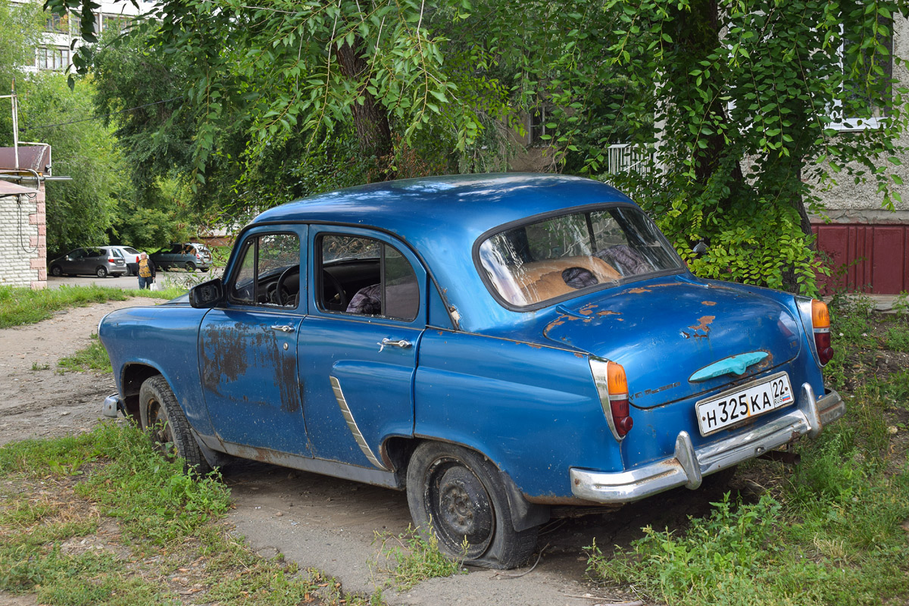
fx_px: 1288
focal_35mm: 51
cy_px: 303
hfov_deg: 38.9
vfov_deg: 26.5
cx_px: 454
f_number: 6.3
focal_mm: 34
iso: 200
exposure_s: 1/125
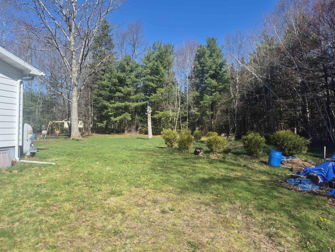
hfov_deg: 73.9
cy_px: 126
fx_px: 223
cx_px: 168
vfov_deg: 58.9
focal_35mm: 23
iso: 25
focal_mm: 5.4
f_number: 1.8
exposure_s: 1/1348
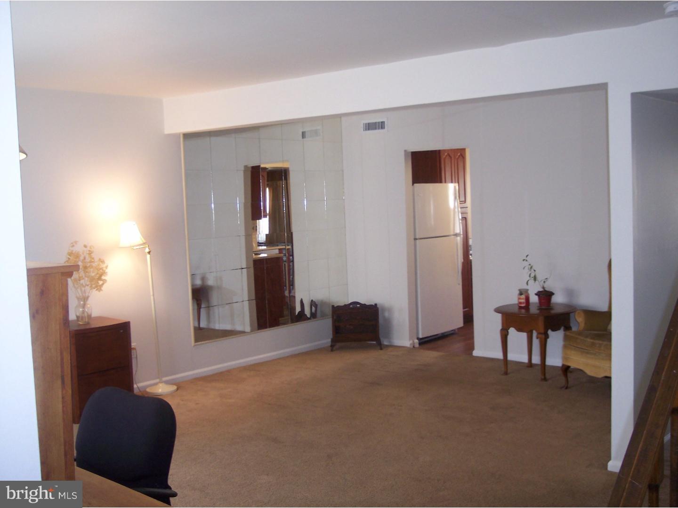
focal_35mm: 38
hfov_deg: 49.0
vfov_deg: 37.7
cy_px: 254
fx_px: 744
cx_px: 339
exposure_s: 1/30
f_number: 2.8
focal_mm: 8
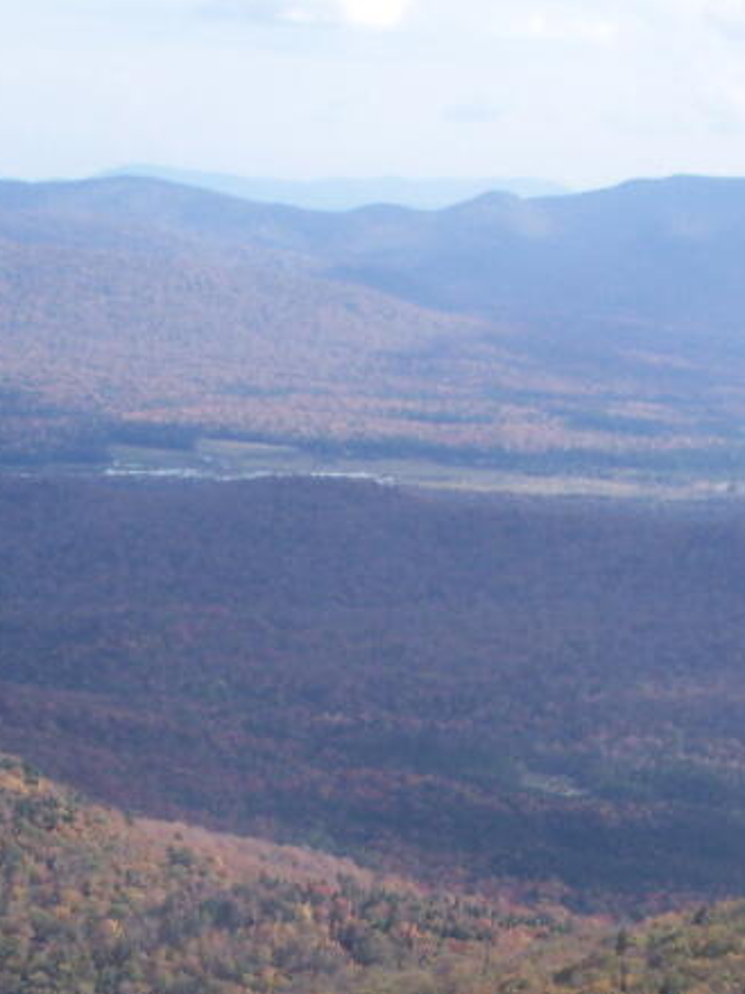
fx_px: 3416
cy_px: 865
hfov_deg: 12.4
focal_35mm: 119
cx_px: 274
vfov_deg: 16.4
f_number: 3
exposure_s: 1/640
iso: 80
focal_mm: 8.5
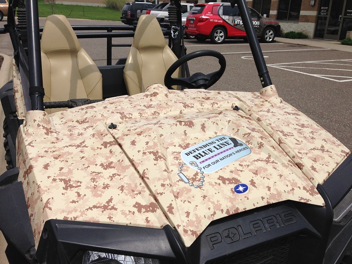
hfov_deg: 55.4
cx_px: 176
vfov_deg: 42.9
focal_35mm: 33
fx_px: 336
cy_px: 132
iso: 50
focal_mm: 4.12
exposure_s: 1/3195
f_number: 2.4
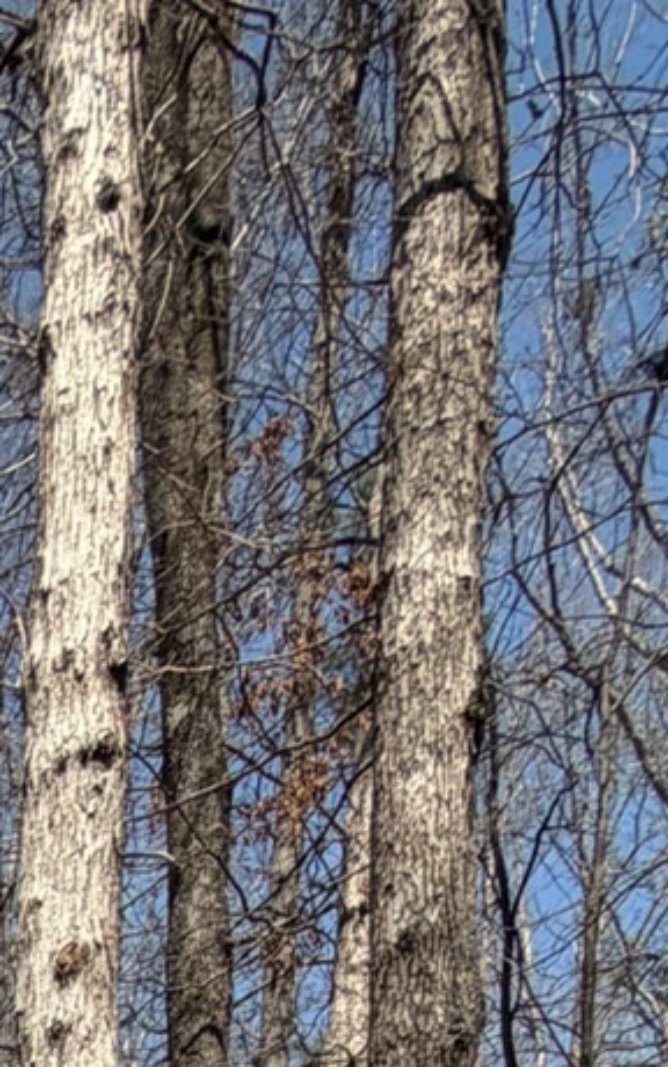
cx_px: -636
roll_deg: +2.7
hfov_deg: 15.9
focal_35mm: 66
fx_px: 1920
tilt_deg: -8.6
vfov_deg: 16.9
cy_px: 2366
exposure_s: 1/770
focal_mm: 2.22
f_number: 2.2
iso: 25
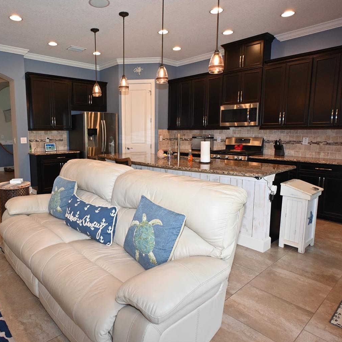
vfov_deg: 65.0
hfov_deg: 64.0
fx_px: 268
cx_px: 125
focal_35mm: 24
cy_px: 164
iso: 320
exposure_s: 1/60
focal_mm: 12
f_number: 4
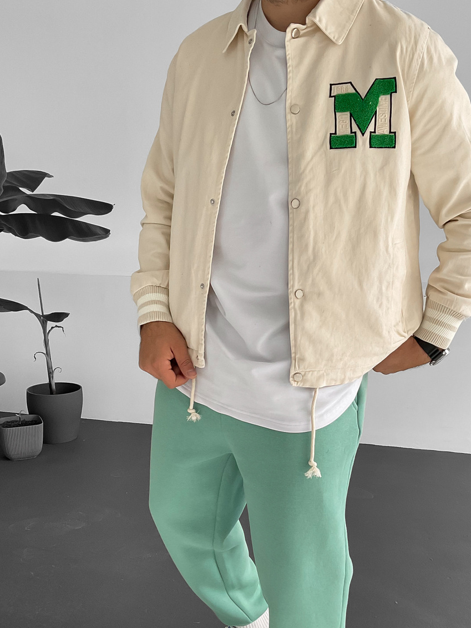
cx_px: 269
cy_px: 365
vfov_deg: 45.6
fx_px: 744
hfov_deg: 35.1
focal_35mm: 41
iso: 64
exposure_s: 1/120
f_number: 1.8
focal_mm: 3
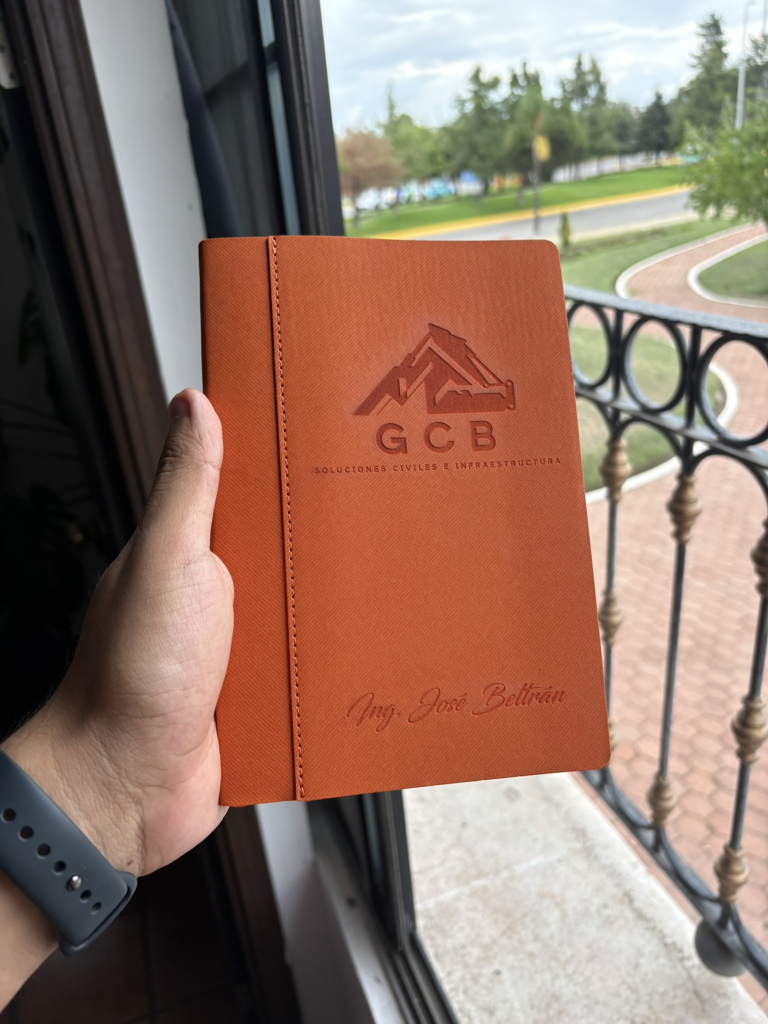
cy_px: 512
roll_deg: +5.6
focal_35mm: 26
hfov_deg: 53.1
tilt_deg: -23.7
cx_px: 384
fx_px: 769
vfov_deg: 67.3
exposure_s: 1/687
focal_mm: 5.96
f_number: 1.6
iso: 64
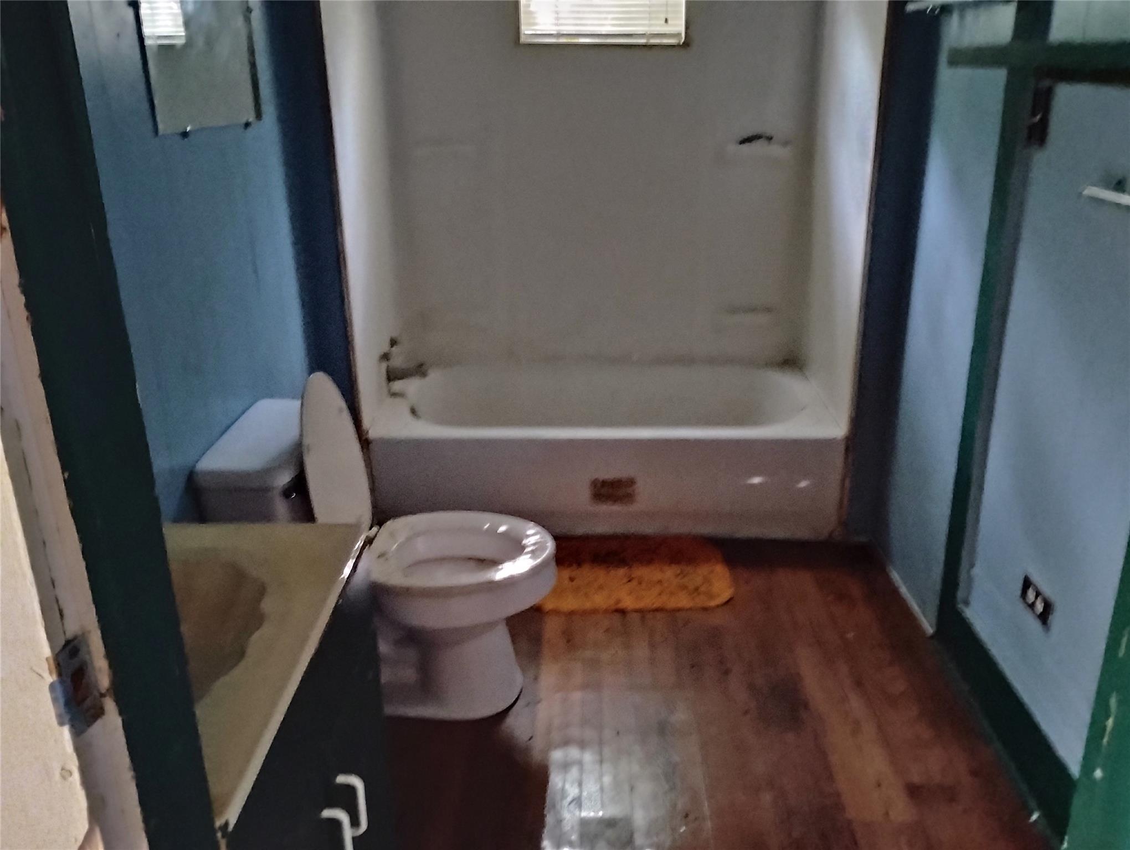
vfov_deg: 49.9
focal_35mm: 28
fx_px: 915
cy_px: 425
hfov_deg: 63.4
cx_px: 565
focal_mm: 4.26
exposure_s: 1/10
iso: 8384
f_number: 1.8
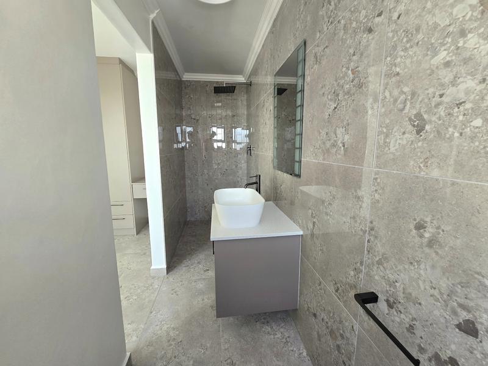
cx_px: 244
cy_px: 183
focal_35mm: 13
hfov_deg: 106.2
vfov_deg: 89.9
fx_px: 183
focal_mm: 2.2
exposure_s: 1/60.2
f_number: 2.2
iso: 64
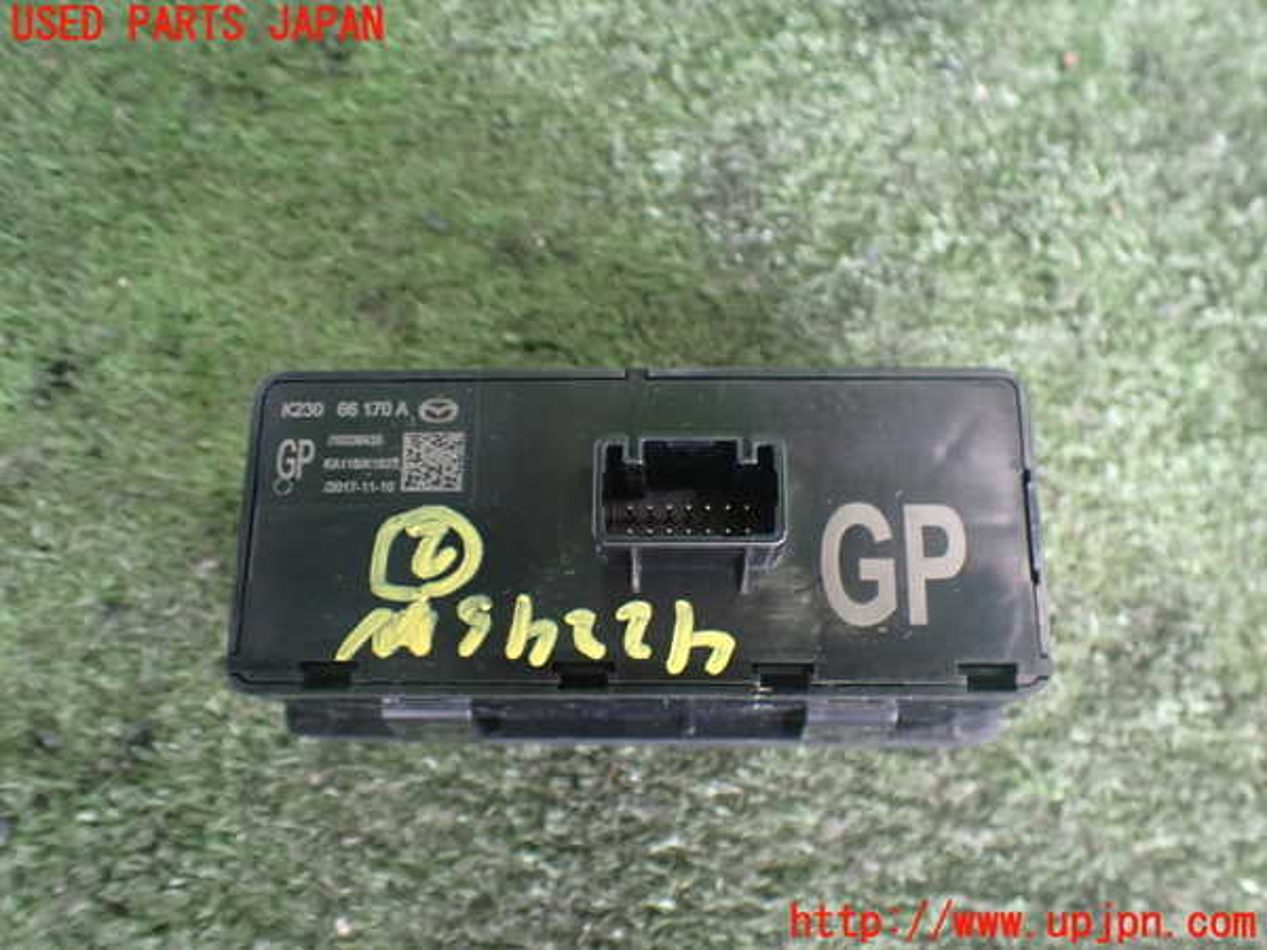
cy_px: 475
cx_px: 634
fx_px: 1098
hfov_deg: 60.0
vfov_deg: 46.8
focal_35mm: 30
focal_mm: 5.4
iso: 800
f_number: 2.3
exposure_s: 1/50
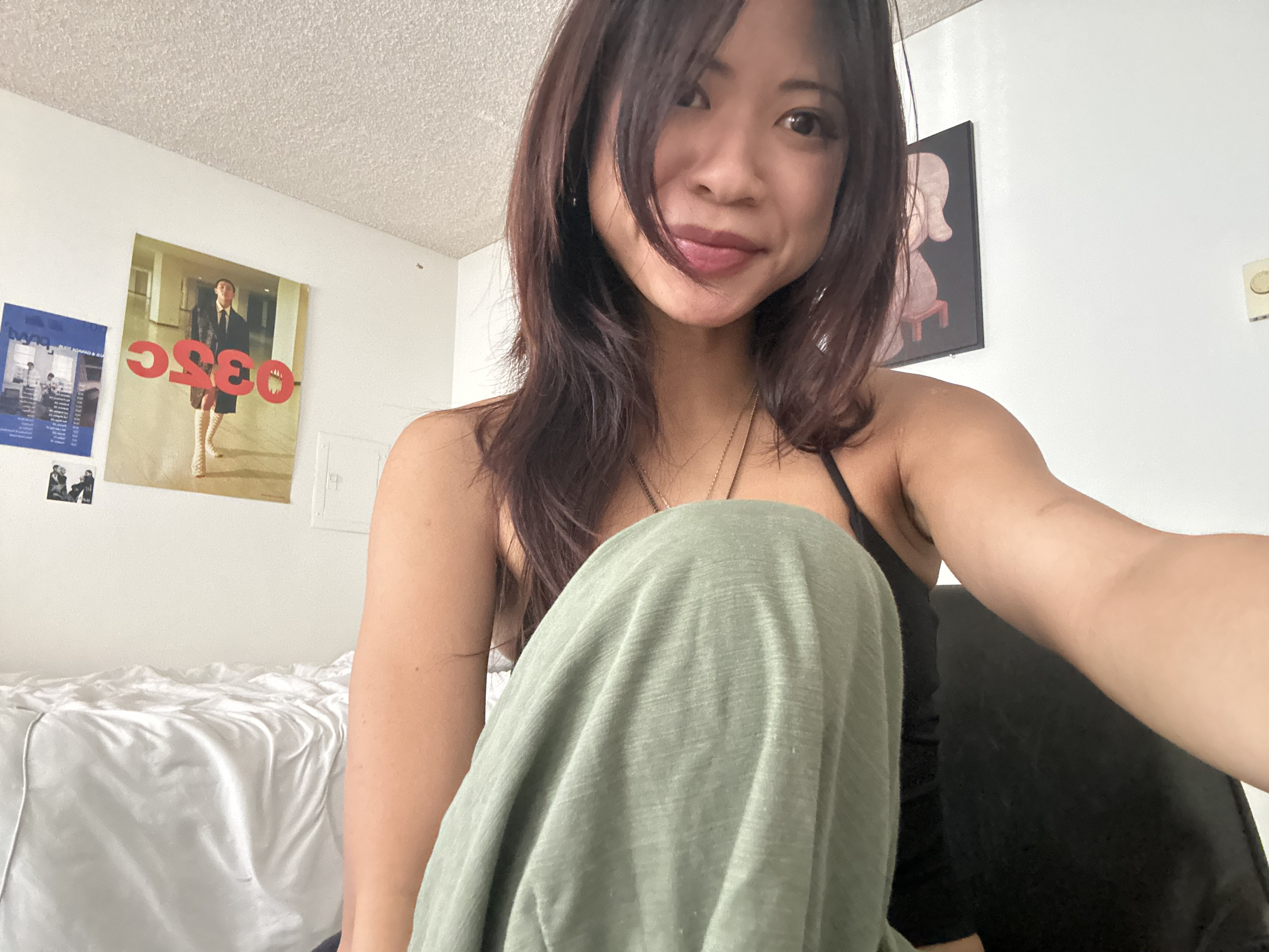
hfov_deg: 73.9
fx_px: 843
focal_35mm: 23
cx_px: 634
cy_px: 476
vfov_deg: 58.9
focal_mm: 2.69
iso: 500
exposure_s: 1/30
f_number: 1.9
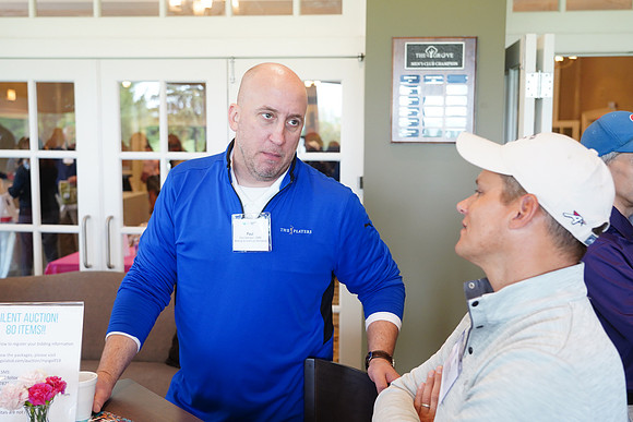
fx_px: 703
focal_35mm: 40
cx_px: 316
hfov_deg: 48.4
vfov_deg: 33.4
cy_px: 211
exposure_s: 1/100
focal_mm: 40
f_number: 4.5
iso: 2500
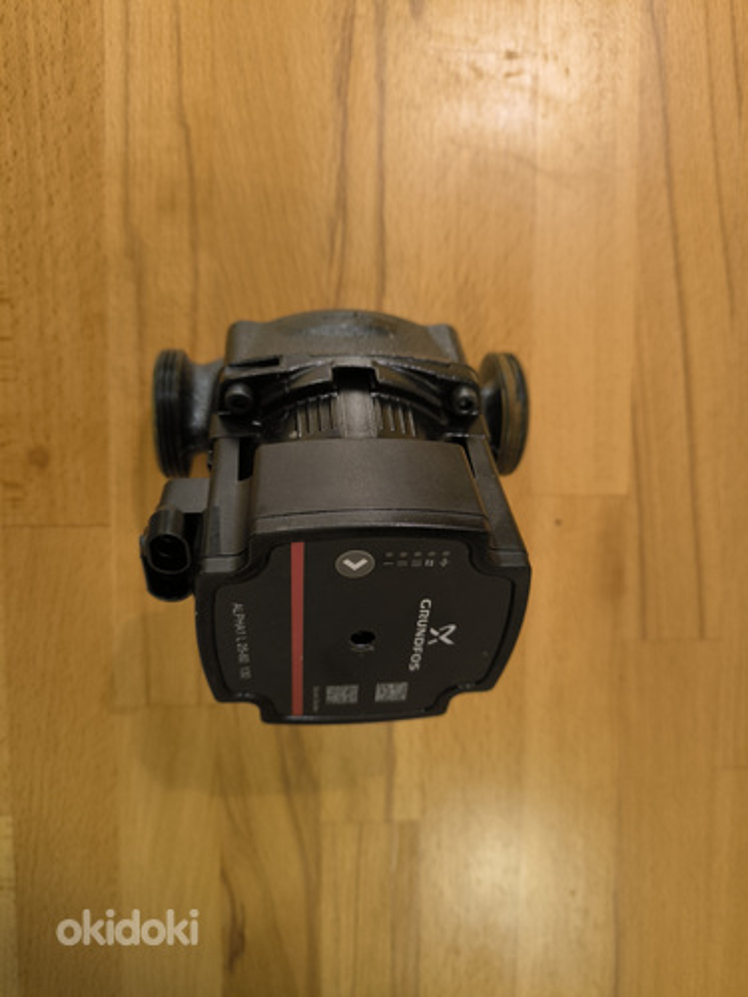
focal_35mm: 24
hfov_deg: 56.8
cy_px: 498
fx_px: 691
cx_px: 374
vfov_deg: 71.6
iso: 491
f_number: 1.9
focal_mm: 6.92
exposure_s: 1/33.3
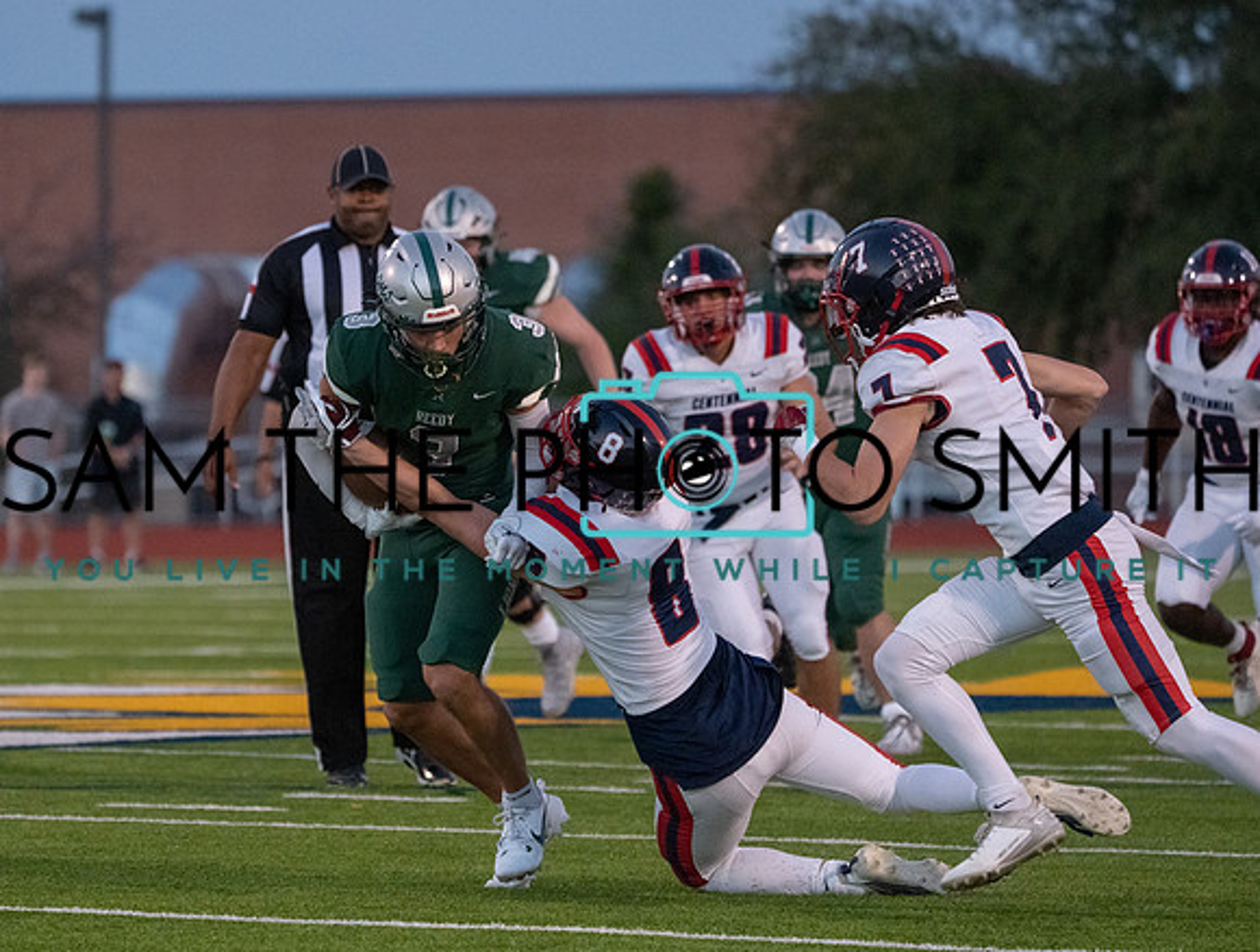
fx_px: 12303
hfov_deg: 5.9
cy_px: 534
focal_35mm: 337
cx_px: 455
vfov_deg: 4.4
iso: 12800
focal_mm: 271
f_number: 5.6
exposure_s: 1/1250
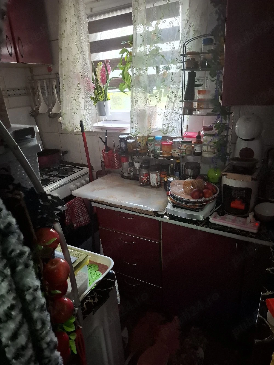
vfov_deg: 73.9
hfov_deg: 58.9
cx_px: 137
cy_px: 182
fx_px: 243
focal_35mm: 23
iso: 320
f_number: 1.8
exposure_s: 1/33
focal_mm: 5.54
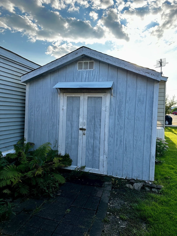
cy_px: 118
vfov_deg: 71.6
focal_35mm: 24
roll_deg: -0.6
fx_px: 164
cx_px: 88
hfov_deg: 56.8
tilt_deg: -2.4
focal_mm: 6.86
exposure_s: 1/1495
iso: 80
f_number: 1.78
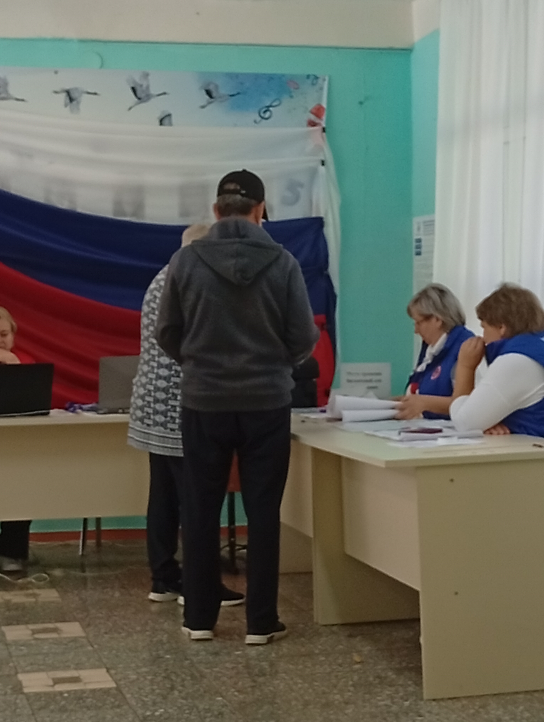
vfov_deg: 22.0
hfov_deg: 16.6
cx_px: 272
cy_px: 361
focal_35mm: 89
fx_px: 1860
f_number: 1.8
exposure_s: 1/50
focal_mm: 3.84
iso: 91
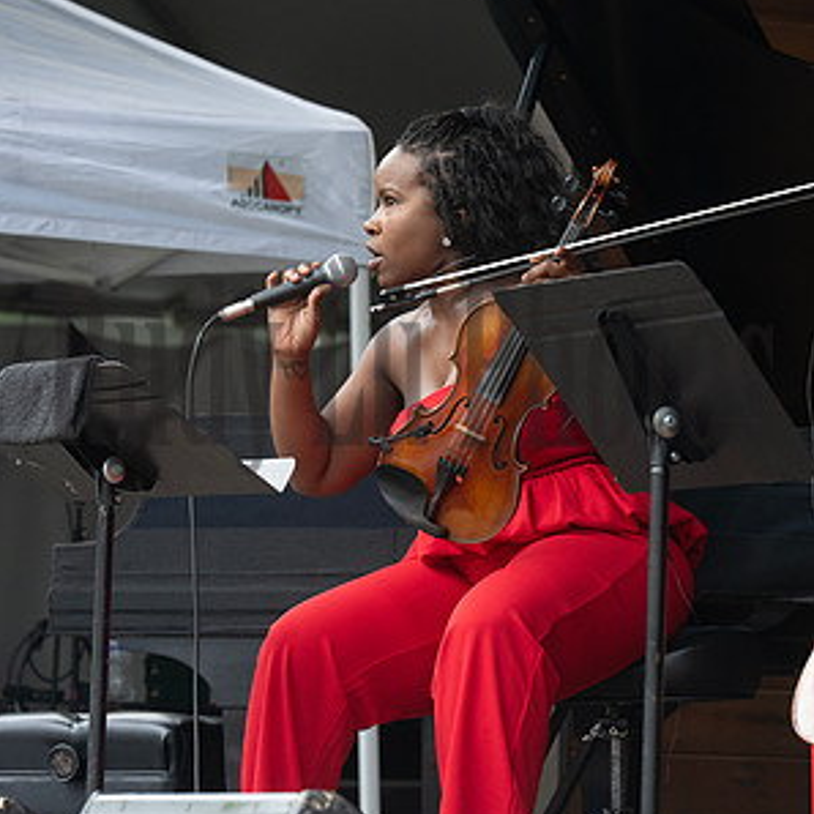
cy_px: 374
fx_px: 6837
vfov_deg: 6.8
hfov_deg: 6.8
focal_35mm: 257
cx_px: 407
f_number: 8
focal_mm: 200
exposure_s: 1/640
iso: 1600
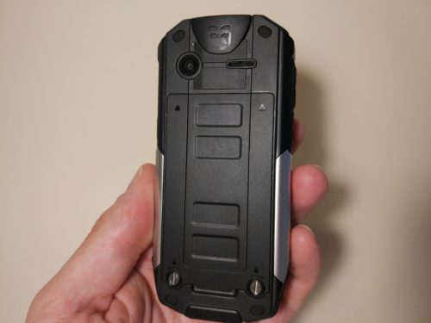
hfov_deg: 63.4
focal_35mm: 28
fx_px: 349
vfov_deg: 49.7
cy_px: 162
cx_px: 216
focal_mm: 4.26
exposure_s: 1/33
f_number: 2
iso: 300
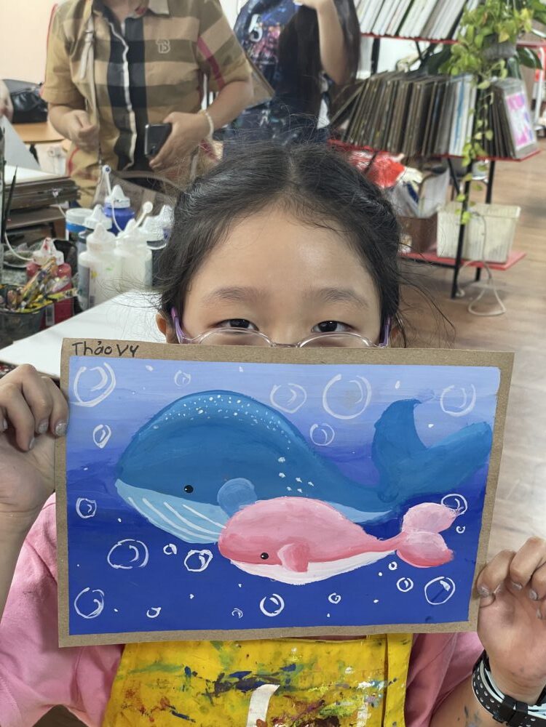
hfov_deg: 28.0
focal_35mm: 52
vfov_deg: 36.8
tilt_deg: -20.1
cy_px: 364
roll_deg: -2.7
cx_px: 273
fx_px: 1094
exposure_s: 1/50
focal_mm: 6
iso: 160
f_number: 2
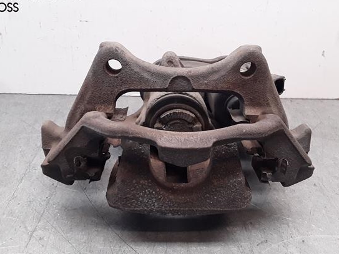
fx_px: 323
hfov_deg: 55.4
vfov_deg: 42.9
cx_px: 167
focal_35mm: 33
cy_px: 127
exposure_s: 1/101
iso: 100
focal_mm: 2.91
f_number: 1.9
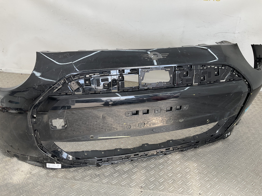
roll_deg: -3.7
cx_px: 131
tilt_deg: -29.7
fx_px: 219
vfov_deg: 48.2
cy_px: 98
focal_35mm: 29
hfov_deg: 61.7
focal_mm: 3
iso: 16
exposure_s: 1/142
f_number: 1.8
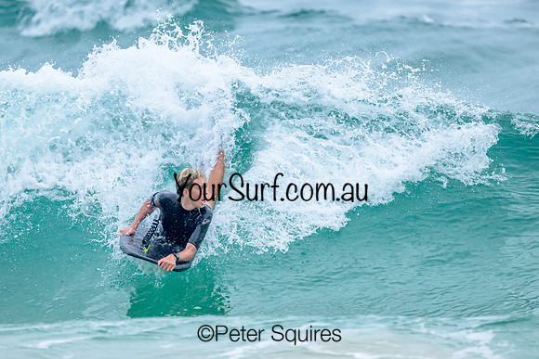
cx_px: 271
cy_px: 218
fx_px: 15166
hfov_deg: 2.0
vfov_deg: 1.4
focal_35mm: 1013
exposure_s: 1/2500
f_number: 6.3
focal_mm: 800
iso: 800
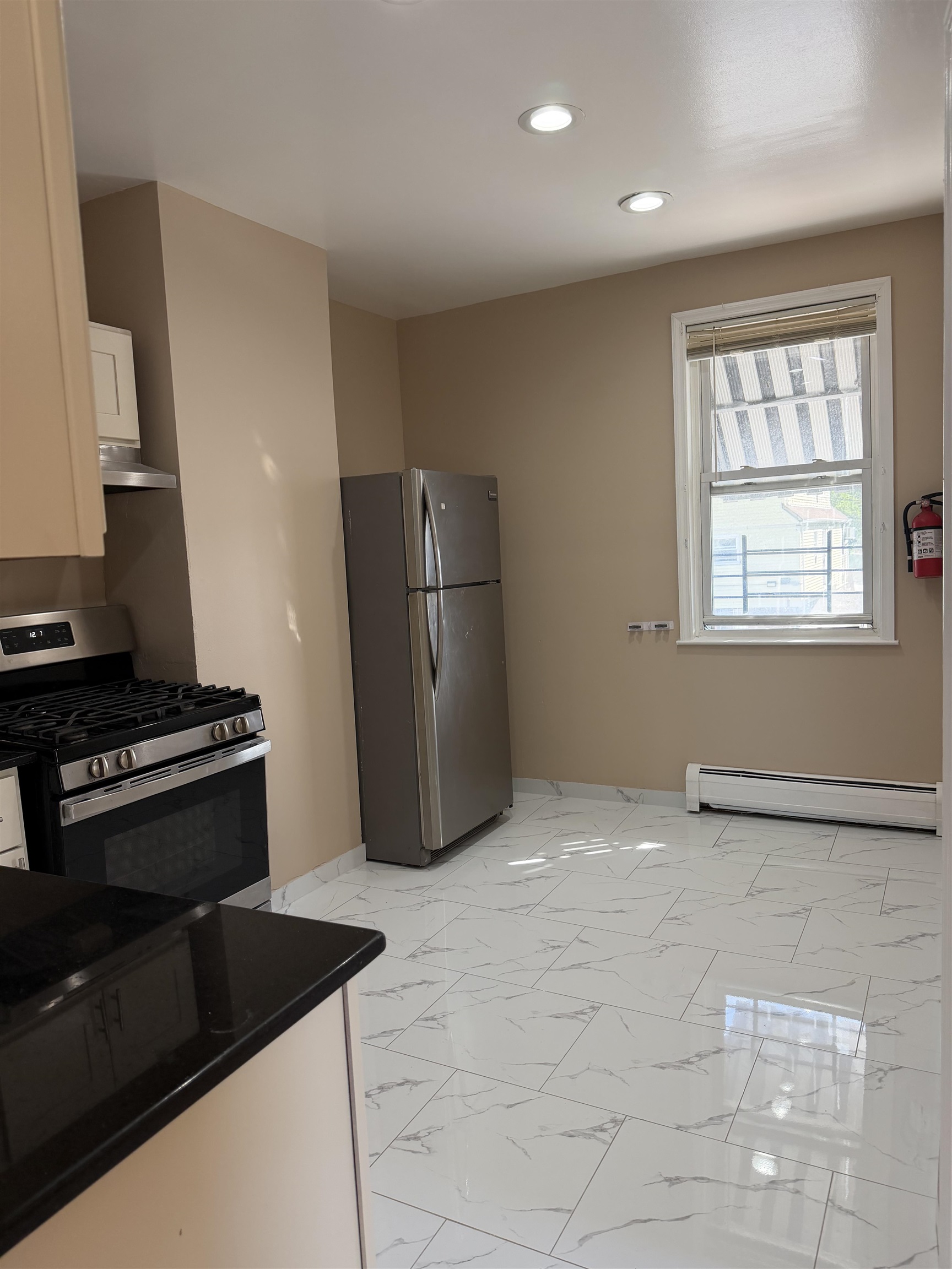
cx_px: 476
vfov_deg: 71.6
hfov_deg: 56.8
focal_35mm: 24
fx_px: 880
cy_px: 634
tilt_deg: -5.4
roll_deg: +3.3
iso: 200
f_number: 1.78
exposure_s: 1/230
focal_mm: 6.76
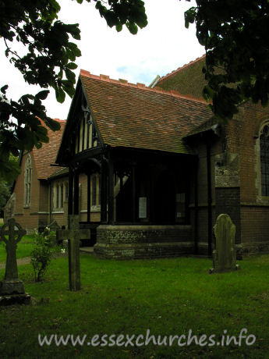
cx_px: 134
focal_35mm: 35
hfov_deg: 40.7
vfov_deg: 52.6
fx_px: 363
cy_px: 180
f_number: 4.5
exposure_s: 1/138
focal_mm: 8.9
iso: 50
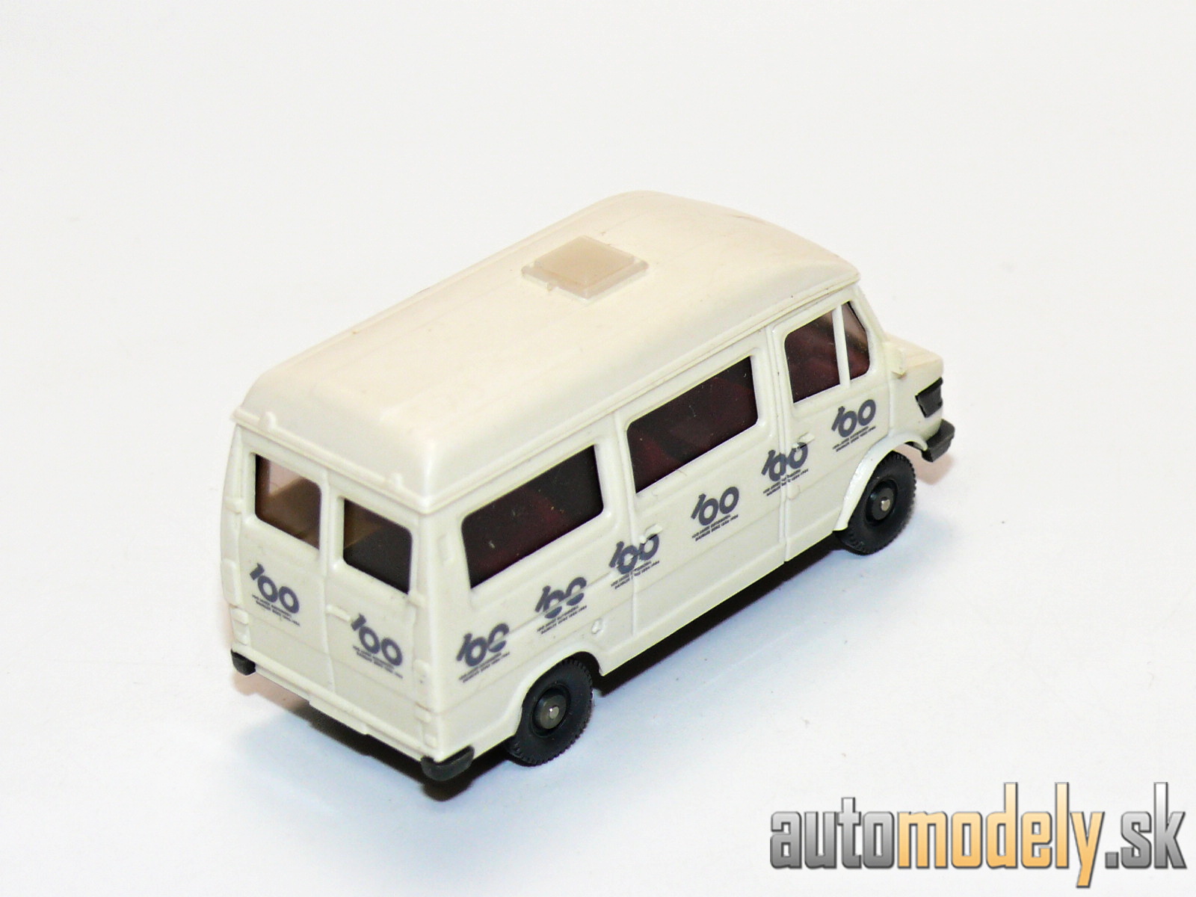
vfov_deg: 13.5
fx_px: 3801
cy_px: 448
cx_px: 598
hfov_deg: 17.9
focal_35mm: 110
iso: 100
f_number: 4
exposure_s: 1/30
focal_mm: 14
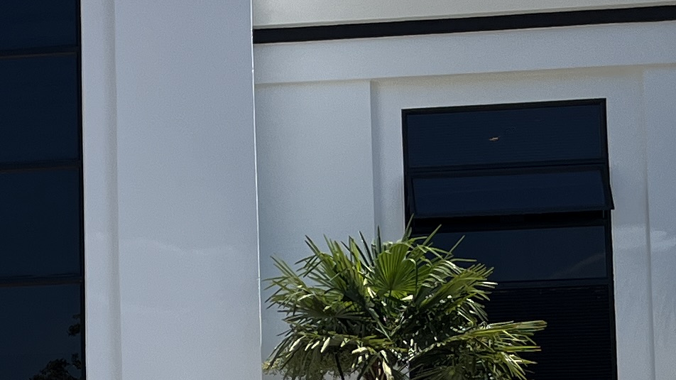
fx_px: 2150
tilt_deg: +5.6
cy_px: 511
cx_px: -261
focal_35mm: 120
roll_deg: +1.2
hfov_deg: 16.6
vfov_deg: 9.9
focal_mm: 5.1
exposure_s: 1/3215
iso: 50
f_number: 1.6
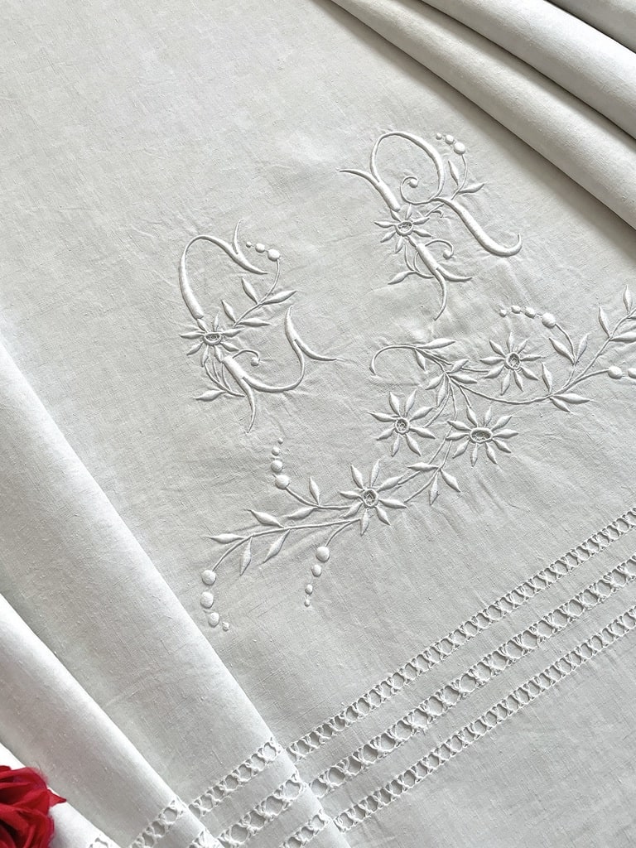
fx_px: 637
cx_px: 318
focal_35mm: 26
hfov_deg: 53.1
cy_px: 424
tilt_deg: -73.5
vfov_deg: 67.3
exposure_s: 1/100
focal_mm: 4.2
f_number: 1.6
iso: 125
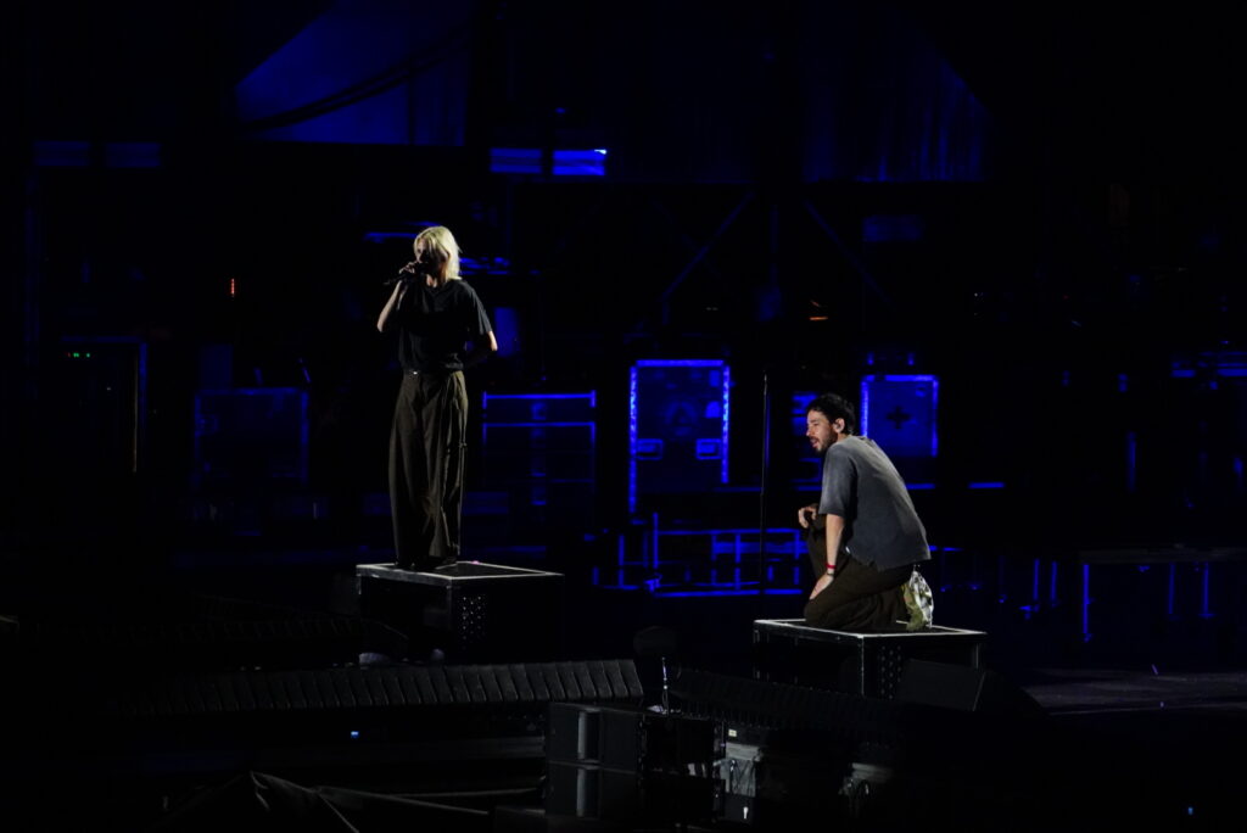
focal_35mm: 242
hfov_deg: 8.5
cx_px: 624
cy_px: 416
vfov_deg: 5.7
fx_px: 8370
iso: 6400
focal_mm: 161
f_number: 6.3
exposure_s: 1/800
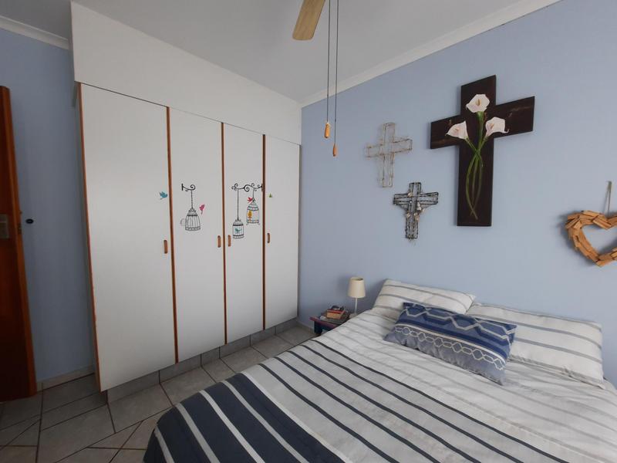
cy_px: 232
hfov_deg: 106.2
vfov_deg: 89.9
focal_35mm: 13
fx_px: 232
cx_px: 308
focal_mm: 1.74
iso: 64
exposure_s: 1/50
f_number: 2.2
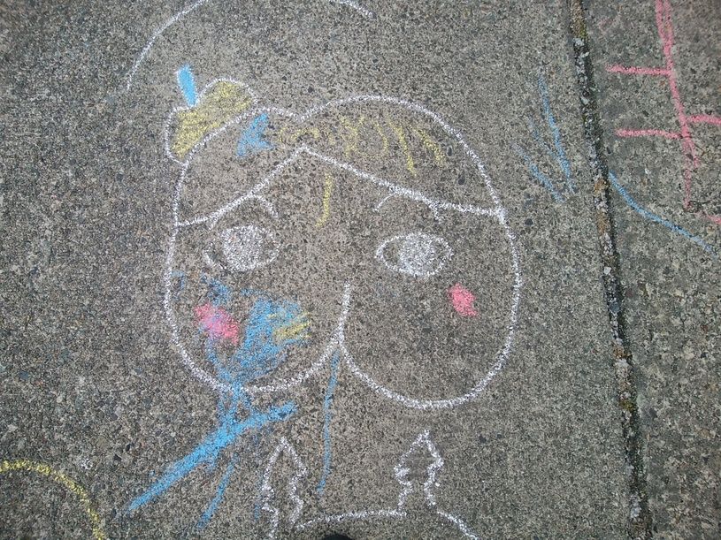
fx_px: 458
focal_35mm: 22
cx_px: 360
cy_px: 270
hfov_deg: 76.4
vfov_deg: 61.1
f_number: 2
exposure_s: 1/310
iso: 32
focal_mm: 3
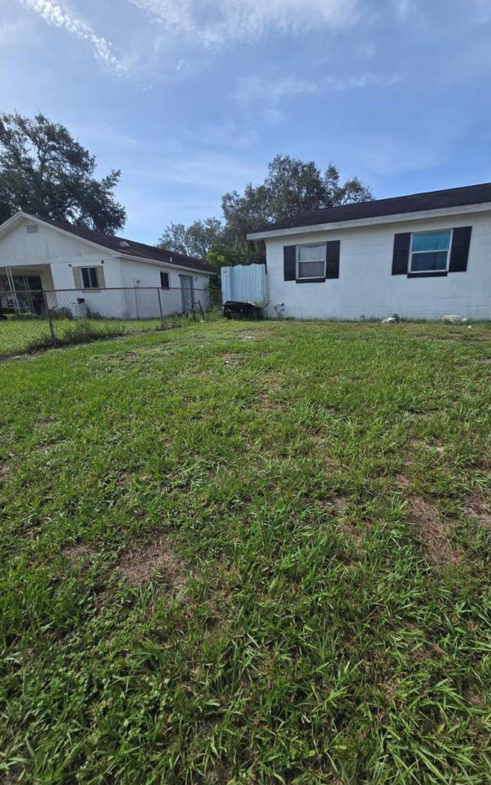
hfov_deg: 78.4
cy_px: 396
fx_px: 300
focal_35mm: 14
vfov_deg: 105.3
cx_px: 270
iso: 50
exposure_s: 1/2071
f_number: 2.2
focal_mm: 2.2
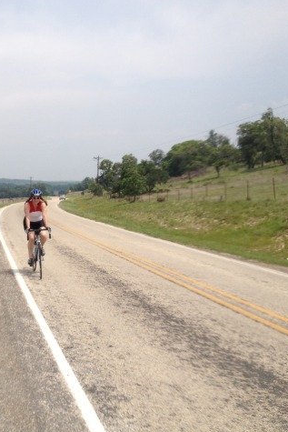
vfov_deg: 40.3
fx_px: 588
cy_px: 216
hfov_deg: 26.5
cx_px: 24
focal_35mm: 49
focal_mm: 4.28
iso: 50
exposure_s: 1/2208
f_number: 2.4
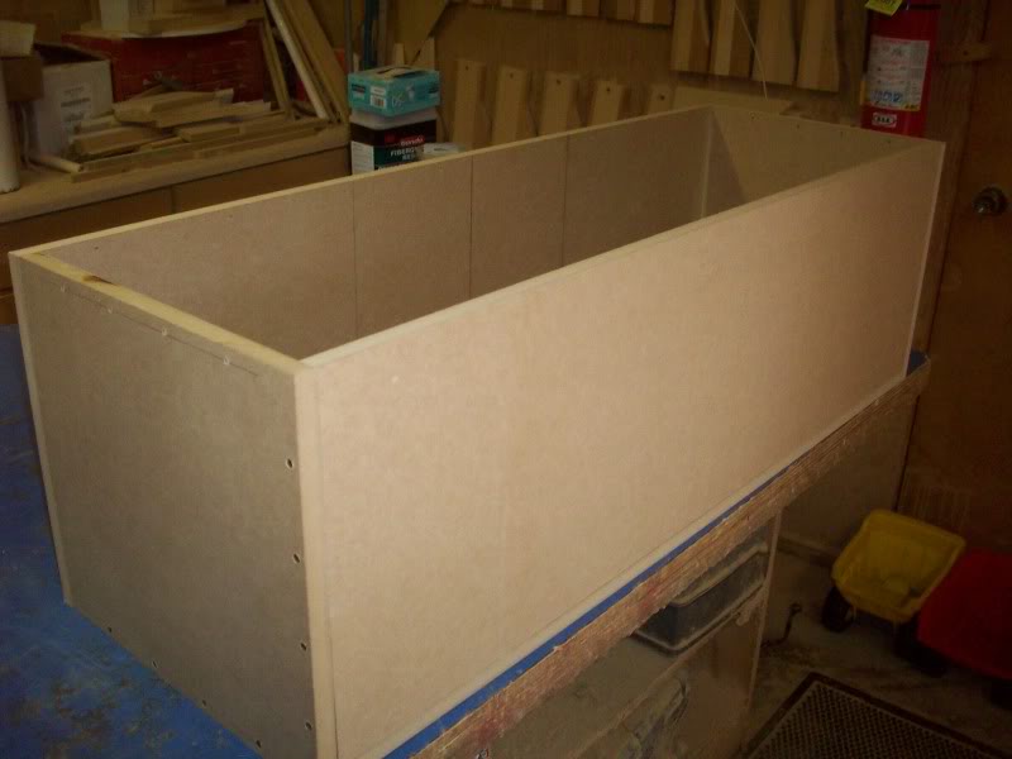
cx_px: 506
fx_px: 1082
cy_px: 380
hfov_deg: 50.1
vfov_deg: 38.7
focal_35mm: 37
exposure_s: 1/64
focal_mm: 6.2
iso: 200
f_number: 2.8
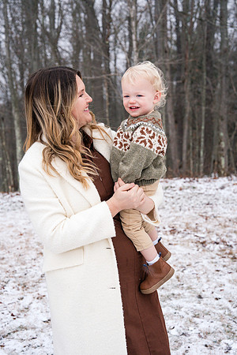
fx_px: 691
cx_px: 118
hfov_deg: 19.5
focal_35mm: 70
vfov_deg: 28.8
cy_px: 178
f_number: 6.3
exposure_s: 1/250
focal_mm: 70
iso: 1000
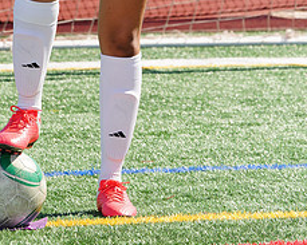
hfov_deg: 3.9
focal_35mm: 497
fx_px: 4514
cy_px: -95
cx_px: 83
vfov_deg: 3.1
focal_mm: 209
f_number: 11
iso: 200
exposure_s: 1/250
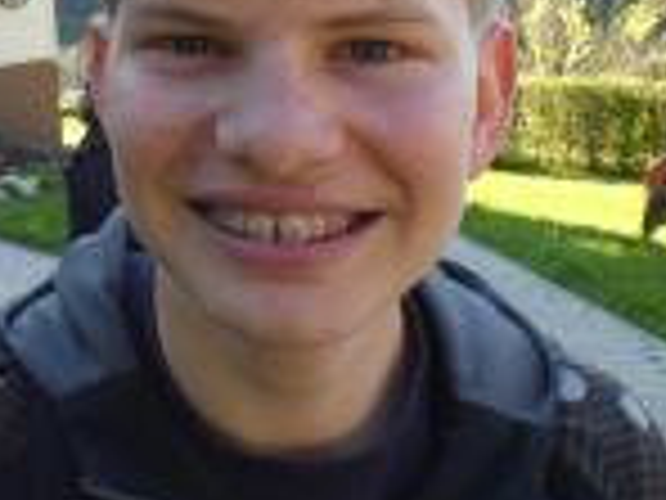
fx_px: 1039
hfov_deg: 33.6
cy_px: -5
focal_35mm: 54
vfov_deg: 25.6
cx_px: 63
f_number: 2.8
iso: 80
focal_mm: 3.6
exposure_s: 1/200
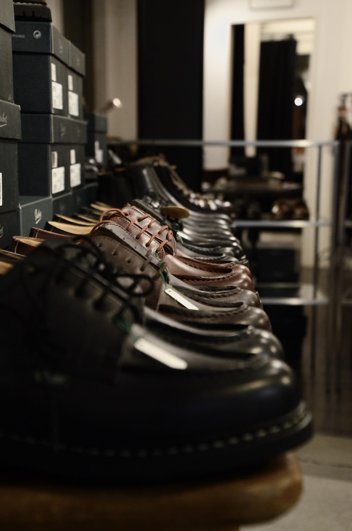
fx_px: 839
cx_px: 176
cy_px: 266
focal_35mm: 57
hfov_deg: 23.7
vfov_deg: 35.1
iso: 2000
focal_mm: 38
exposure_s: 1/50
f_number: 4.5
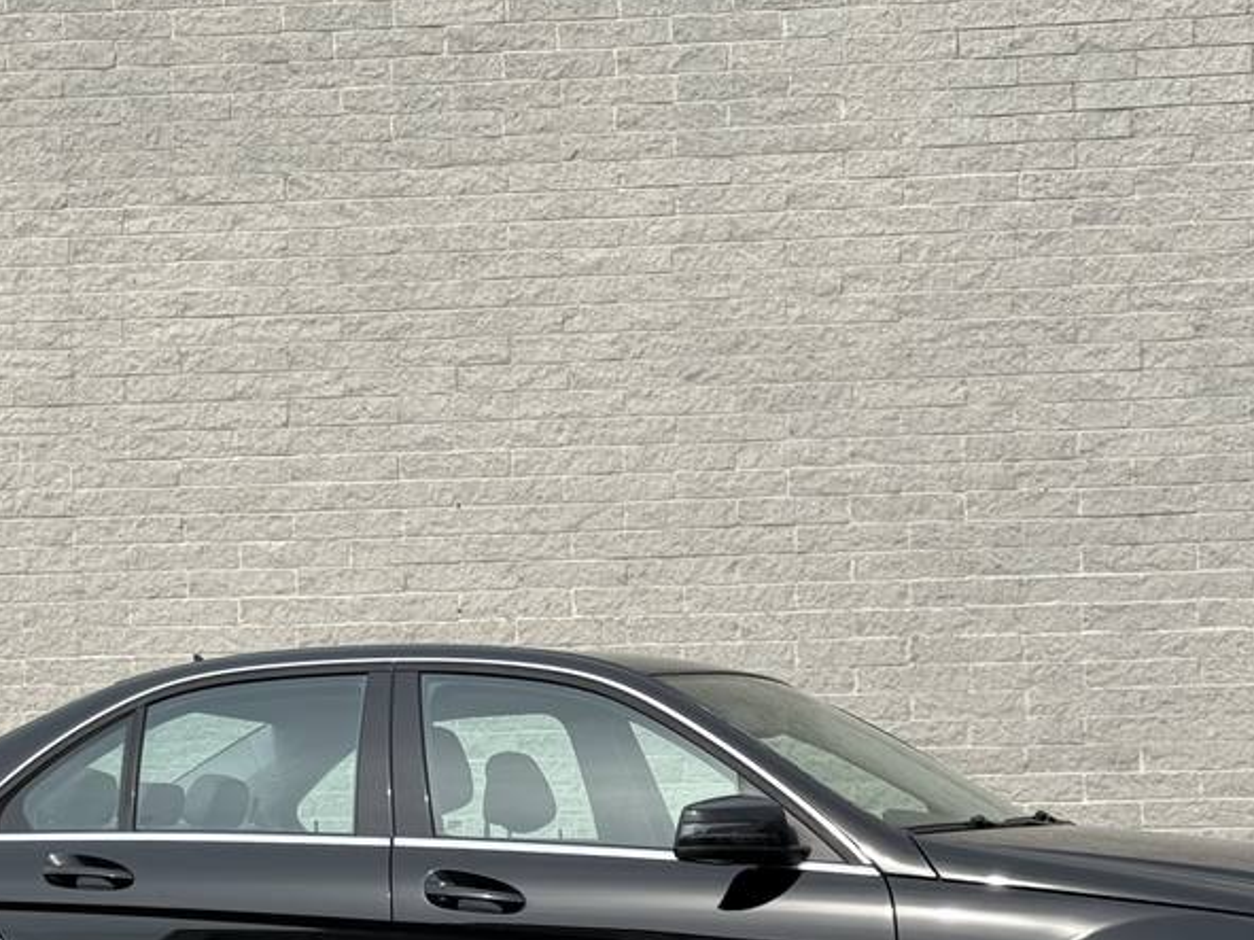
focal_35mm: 104
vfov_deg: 14.0
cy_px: 925
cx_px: 645
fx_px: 3767
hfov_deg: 18.9
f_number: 1.78
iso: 80
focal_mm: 6.76
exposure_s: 1/3704
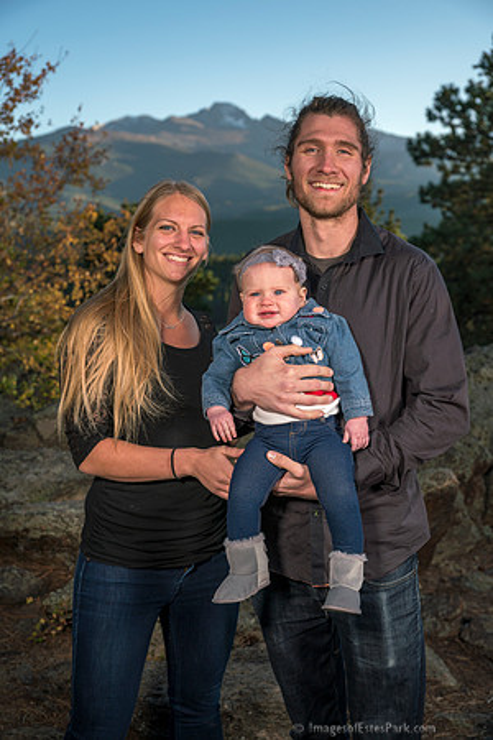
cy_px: 370
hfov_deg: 27.0
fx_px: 1027
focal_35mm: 50
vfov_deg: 39.6
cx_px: 246
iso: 100
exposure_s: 1/320
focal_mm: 50
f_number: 5
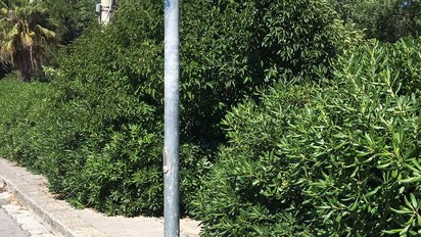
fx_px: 514
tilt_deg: -10.7
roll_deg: -3.0
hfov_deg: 44.5
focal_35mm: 46
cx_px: 236
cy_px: 190
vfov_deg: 25.5
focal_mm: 4.15
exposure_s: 1/1479
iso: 25
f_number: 2.2
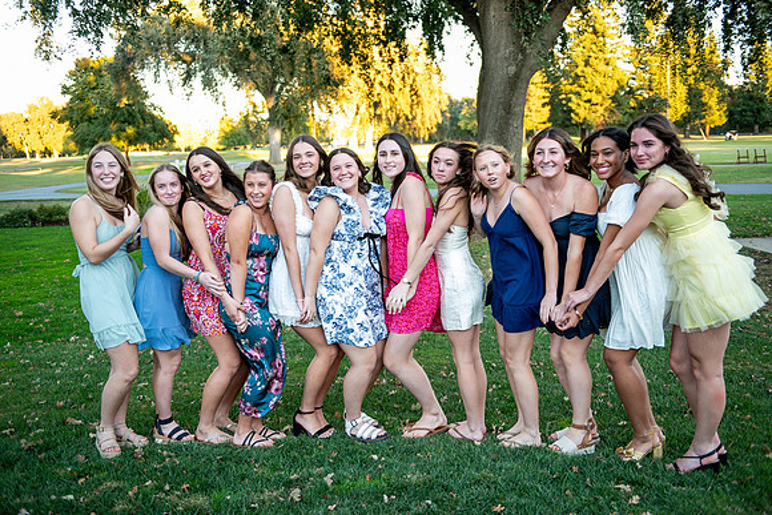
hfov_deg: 54.4
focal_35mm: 35
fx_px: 751
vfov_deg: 37.9
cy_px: 258
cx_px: 386
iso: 1250
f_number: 2.8
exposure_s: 1/500
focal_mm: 35
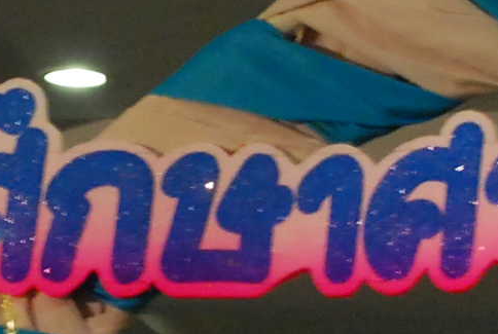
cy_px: 110
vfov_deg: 4.8
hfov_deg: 7.1
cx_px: 11
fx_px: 3979
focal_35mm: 287
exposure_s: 1/10
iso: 1000
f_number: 5.6
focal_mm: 32
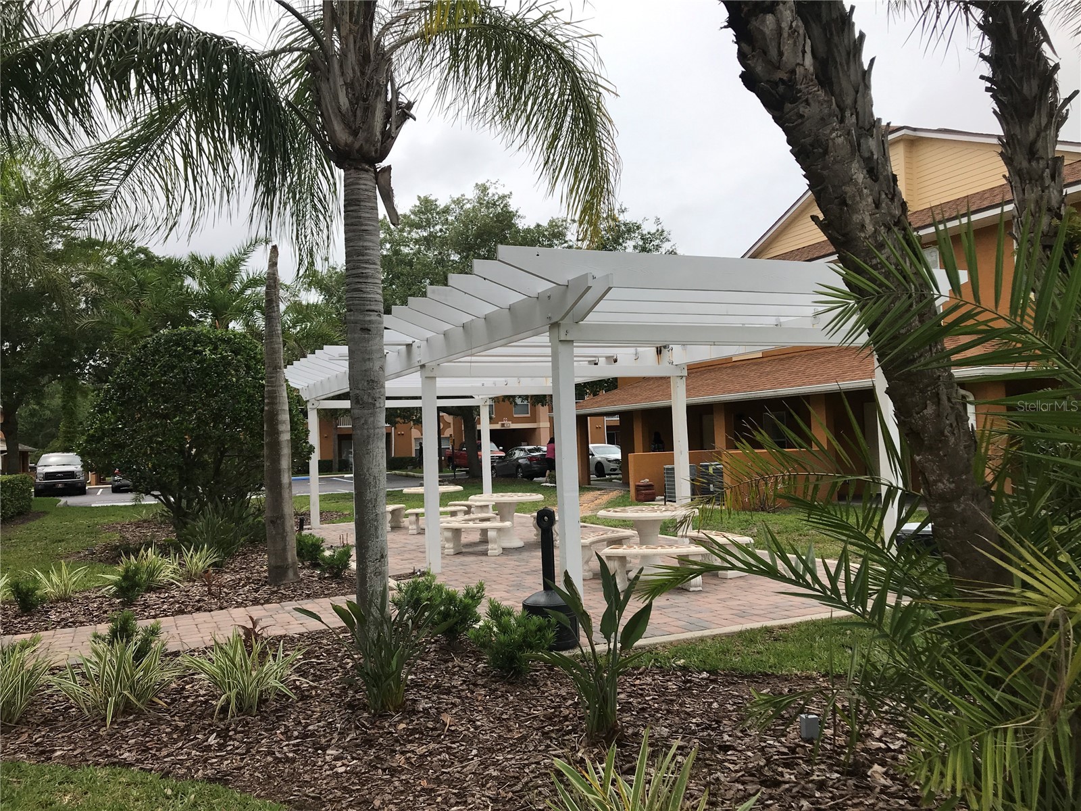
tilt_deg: +2.0
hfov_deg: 63.4
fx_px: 874
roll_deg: +2.0
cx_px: 540
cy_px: 406
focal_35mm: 28
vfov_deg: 49.7
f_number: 1.8
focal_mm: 3.99
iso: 20
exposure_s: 1/2398
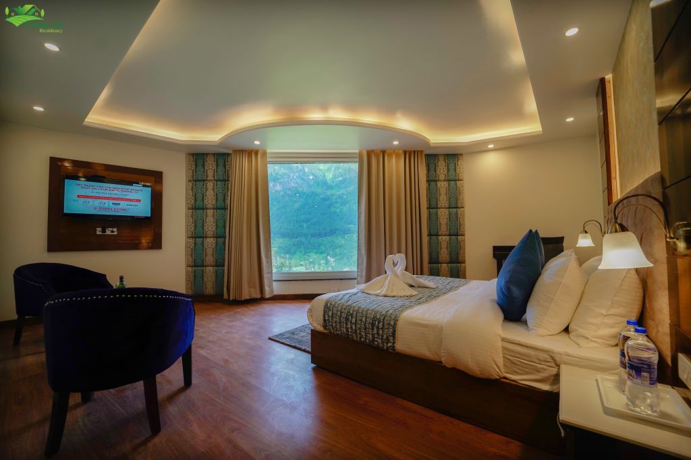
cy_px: 230
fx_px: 269
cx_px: 346
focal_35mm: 14
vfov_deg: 81.2
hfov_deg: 104.3
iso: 250
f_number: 4
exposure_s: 1/250
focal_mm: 14
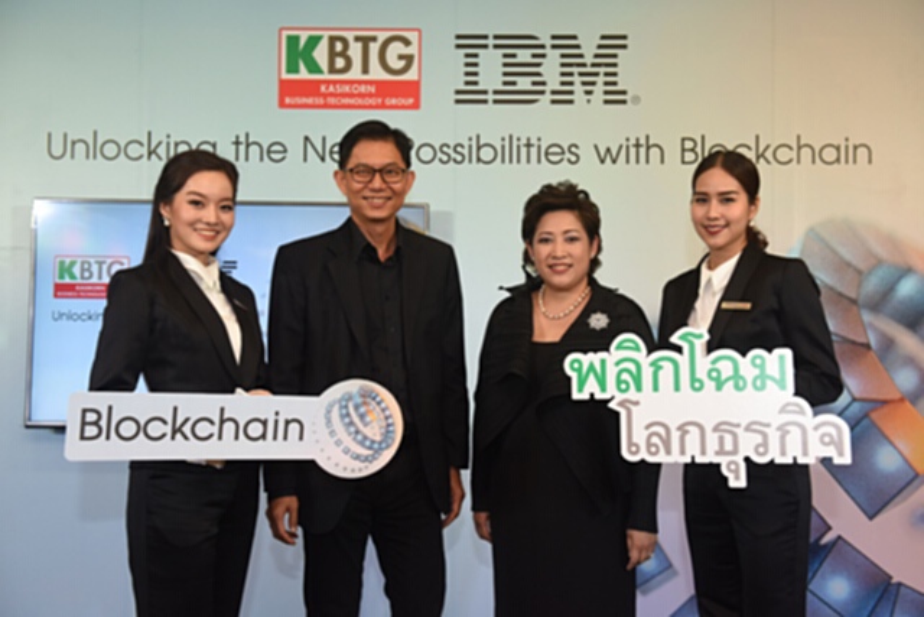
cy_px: 308
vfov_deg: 35.1
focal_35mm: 38
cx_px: 462
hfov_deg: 50.7
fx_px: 975
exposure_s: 1/125
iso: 1000
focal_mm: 38
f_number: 4.5
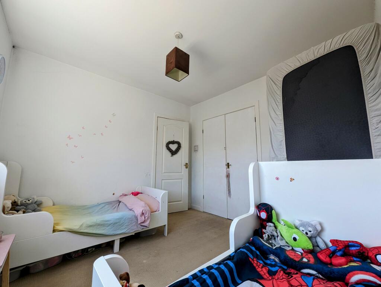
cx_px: 190
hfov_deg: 106.1
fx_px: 143
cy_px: 144
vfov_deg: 90.1
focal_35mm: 13
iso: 47
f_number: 2.2
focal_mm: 1.95
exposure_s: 1/87.7
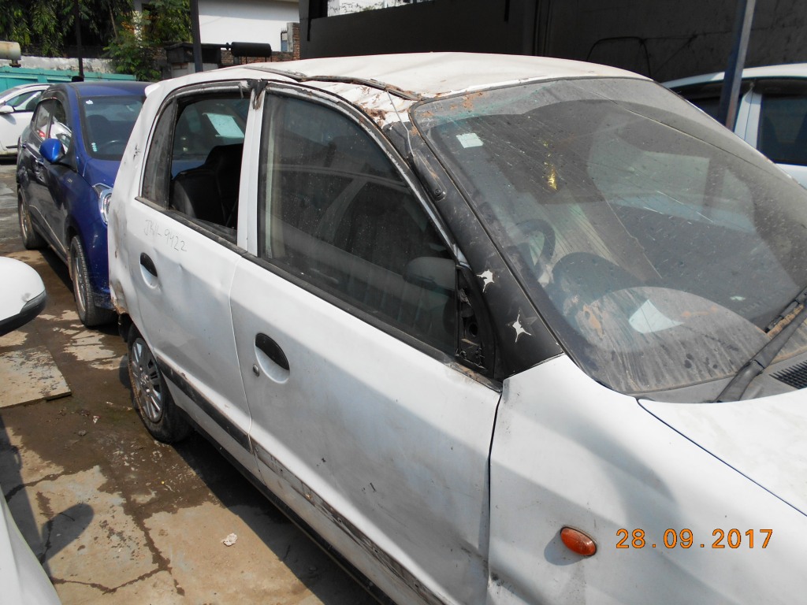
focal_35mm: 26
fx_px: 606
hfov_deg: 67.3
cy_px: 302
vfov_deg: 53.1
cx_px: 404
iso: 80
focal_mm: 4.6
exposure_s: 1/1250
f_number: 3.2
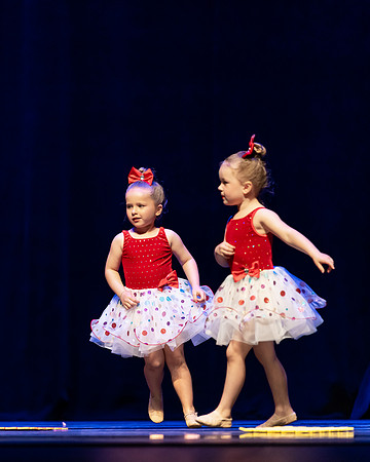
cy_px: 226
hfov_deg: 6.8
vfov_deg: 8.5
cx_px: 88
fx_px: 3099
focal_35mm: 226
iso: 3200
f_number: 2.8
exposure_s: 1/640
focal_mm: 150
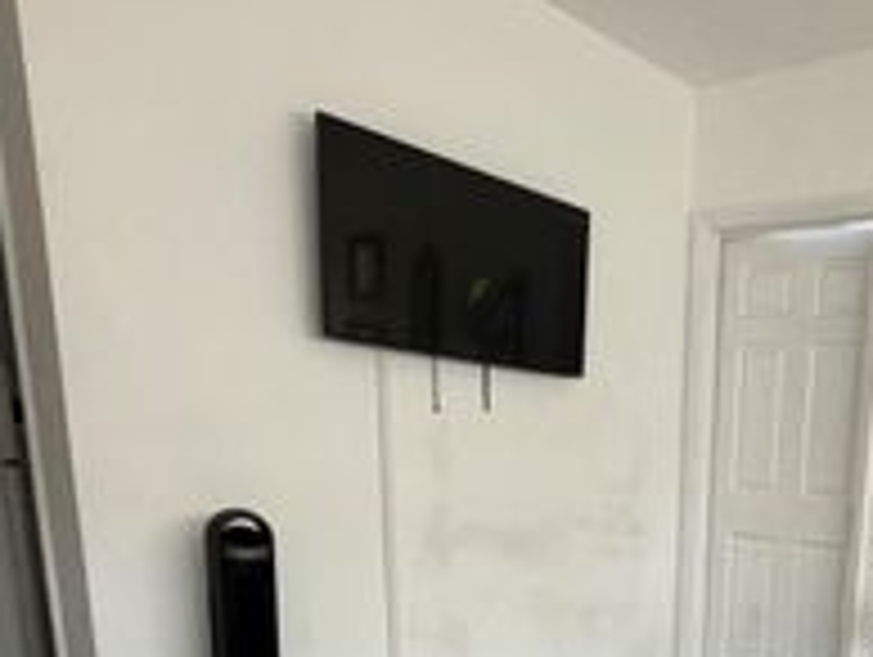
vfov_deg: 35.1
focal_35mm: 36
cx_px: 801
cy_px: 691
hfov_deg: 45.9
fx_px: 909
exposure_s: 1/118
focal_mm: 2.22
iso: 320
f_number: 2.2
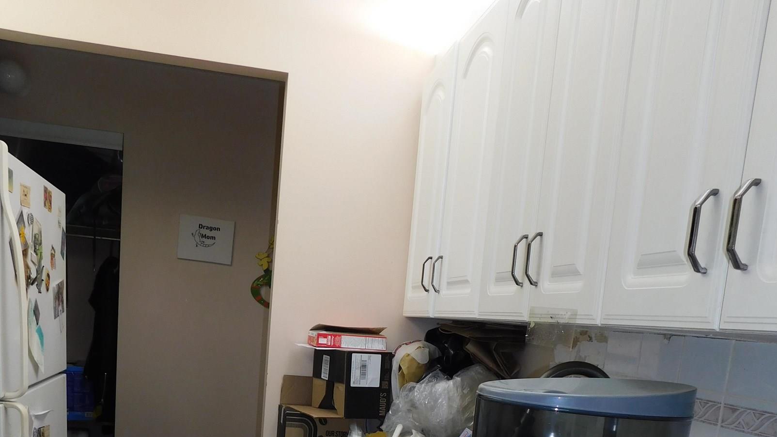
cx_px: 372
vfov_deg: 30.1
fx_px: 742
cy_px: 457
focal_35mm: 36
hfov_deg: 55.3
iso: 125
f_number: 3
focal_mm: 4
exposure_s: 1/50
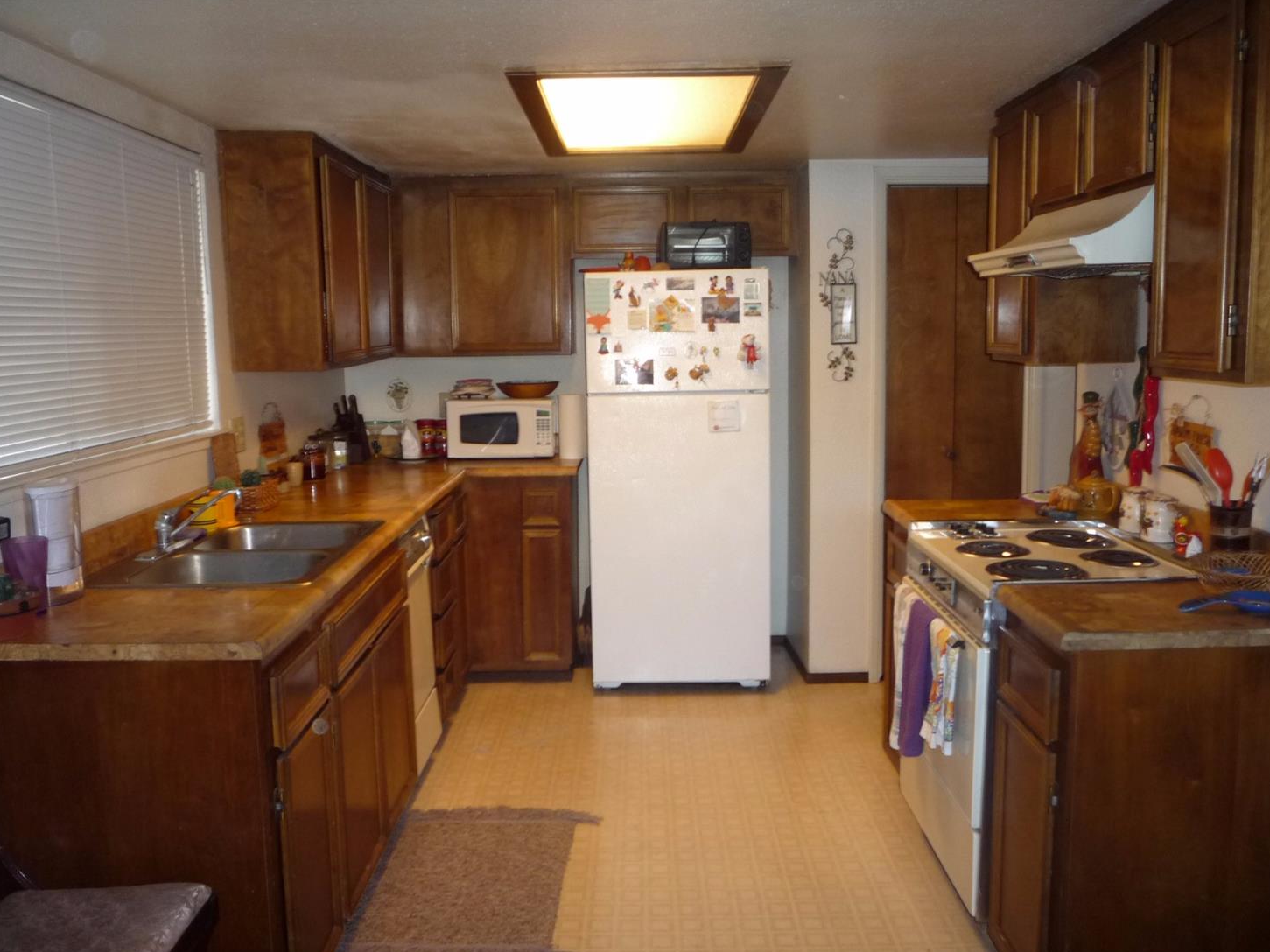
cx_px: 637
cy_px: 489
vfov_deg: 45.4
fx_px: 1137
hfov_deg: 58.4
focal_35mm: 31
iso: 200
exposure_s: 1/30
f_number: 3.3
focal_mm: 5.2
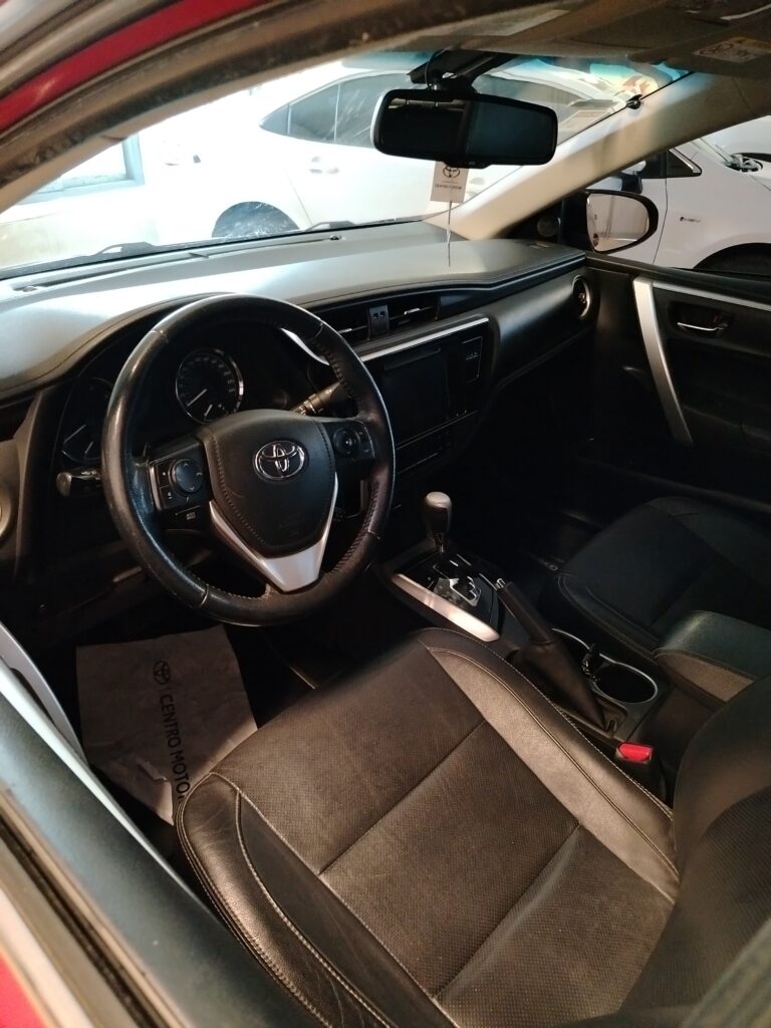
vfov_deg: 71.6
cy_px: 514
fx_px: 713
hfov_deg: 56.8
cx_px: 386
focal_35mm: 24
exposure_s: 1/20
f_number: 1.75
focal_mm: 5.25
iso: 5216
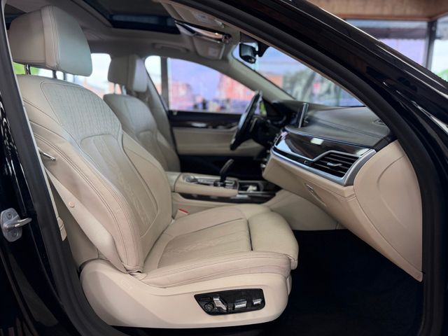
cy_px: 168
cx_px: 224
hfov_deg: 71.6
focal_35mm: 24
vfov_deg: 56.8
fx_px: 311
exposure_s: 1/195
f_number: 1.78
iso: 160
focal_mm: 6.76
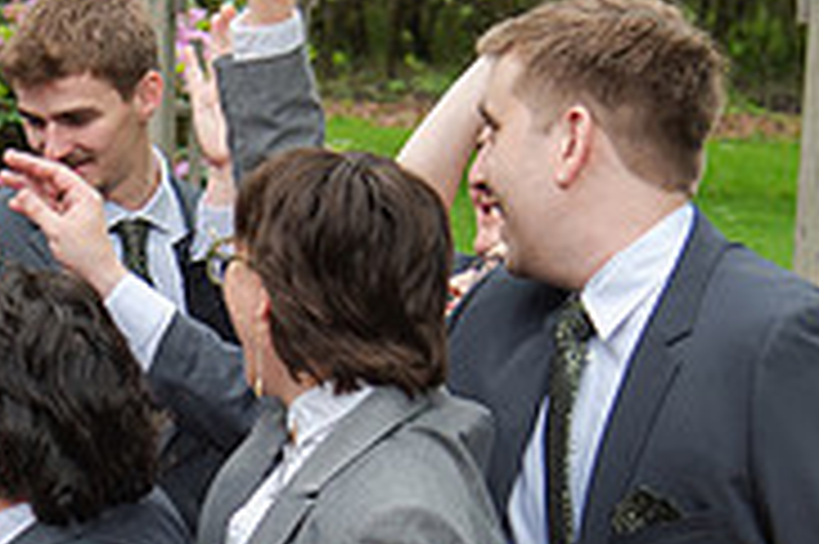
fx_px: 3932
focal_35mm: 173
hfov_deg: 11.7
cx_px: -54
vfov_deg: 7.9
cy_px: 438
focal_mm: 46
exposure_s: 1/400
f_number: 4
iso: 140
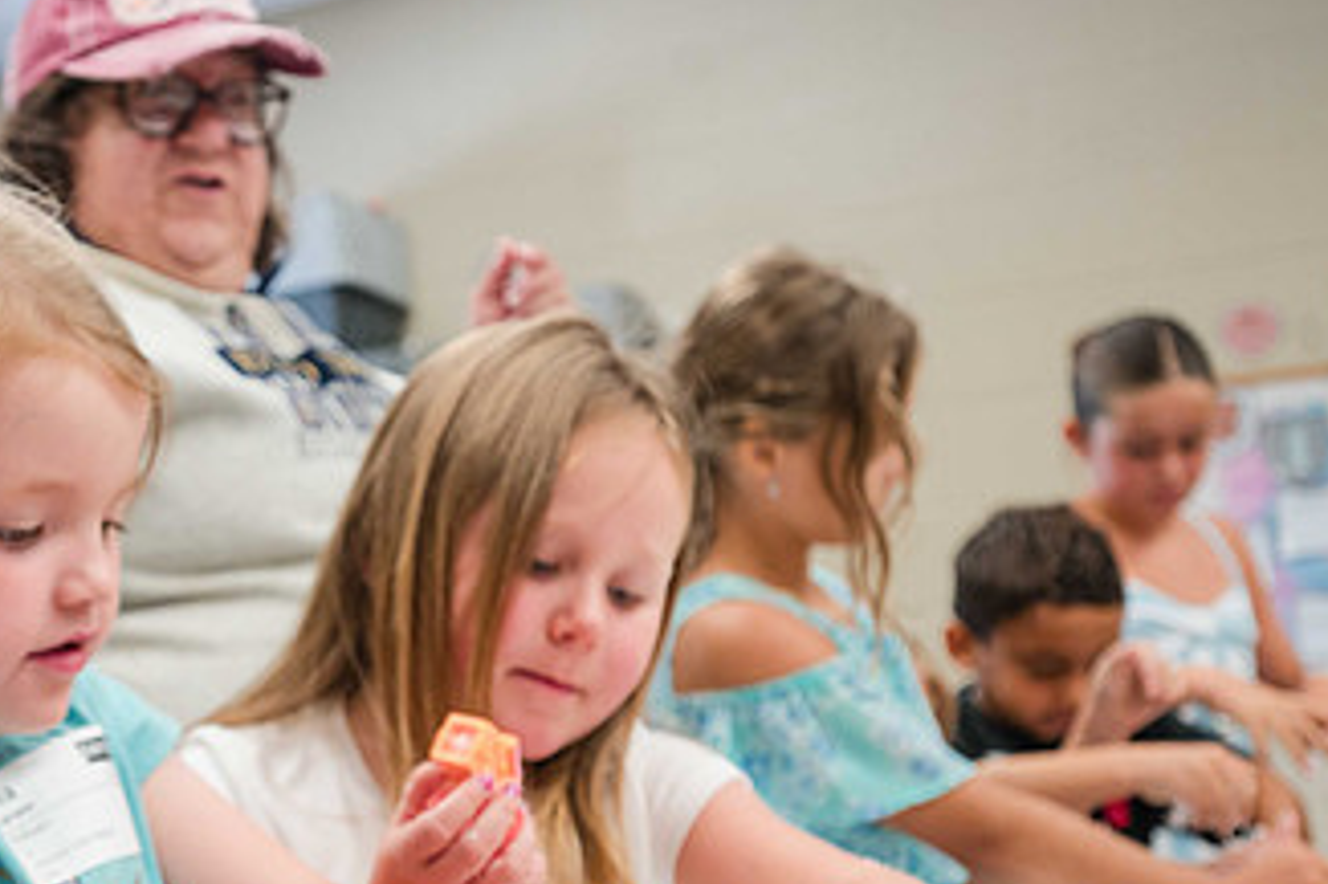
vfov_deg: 24.0
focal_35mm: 56
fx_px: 2065
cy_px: 643
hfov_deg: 33.9
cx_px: 156
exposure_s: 1/125
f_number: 4
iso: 1400
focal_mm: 30
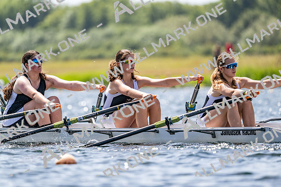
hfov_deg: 5.2
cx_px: 140
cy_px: 94
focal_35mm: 400
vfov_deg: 3.4
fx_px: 3123
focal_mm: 400
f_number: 4.5
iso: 250
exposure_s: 1/2500
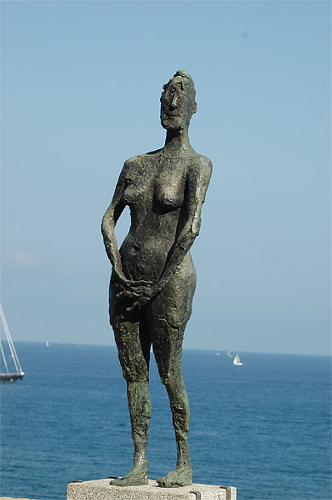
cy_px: 250
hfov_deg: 13.0
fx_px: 1456
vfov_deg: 19.5
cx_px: 166
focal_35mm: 105
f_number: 10
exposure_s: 1/320
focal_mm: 70
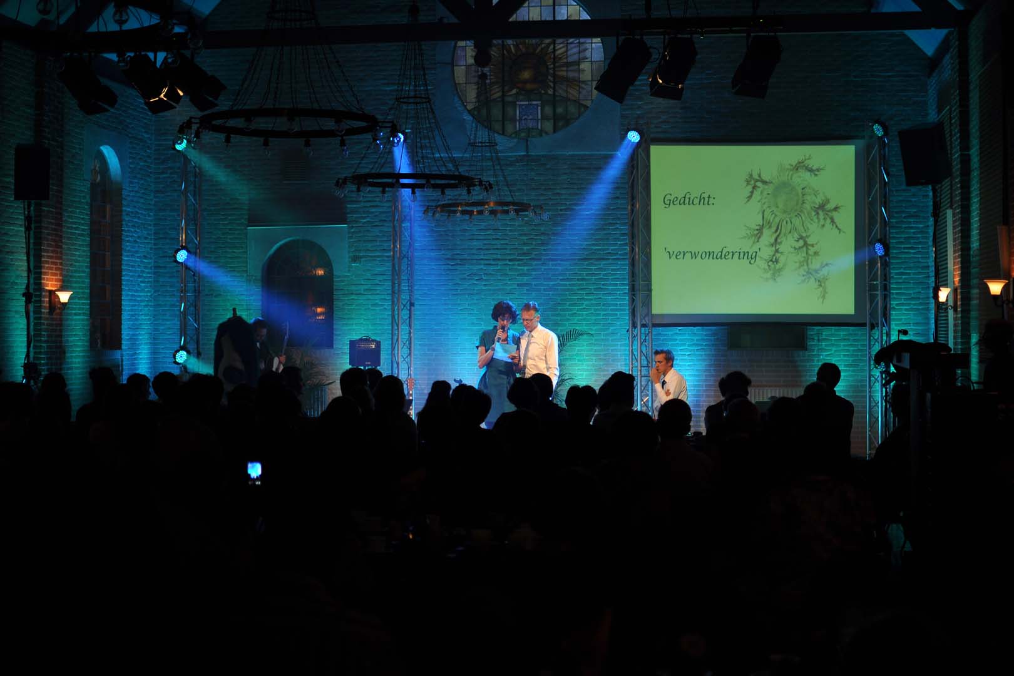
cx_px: 507
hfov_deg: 37.9
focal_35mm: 52
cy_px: 338
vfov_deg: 25.8
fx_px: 1479
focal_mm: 35
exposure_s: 1/160
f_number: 1.8
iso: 220
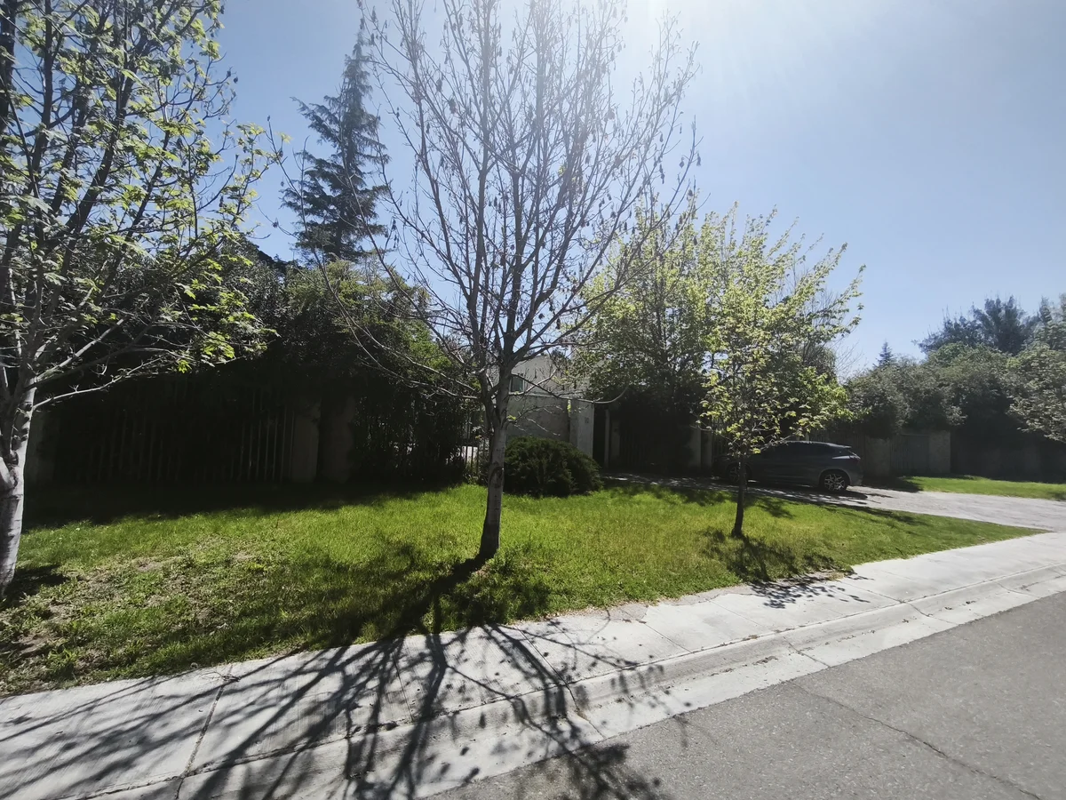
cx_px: 533
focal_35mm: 15
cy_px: 400
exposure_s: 1/1701
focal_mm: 1.91
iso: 50
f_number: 2.2
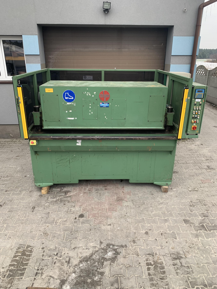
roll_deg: -0.6
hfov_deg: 53.1
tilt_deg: -21.1
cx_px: 108
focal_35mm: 26
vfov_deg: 67.3
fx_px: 217
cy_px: 144
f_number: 1.8
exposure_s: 1/205
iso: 25
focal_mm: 4.25
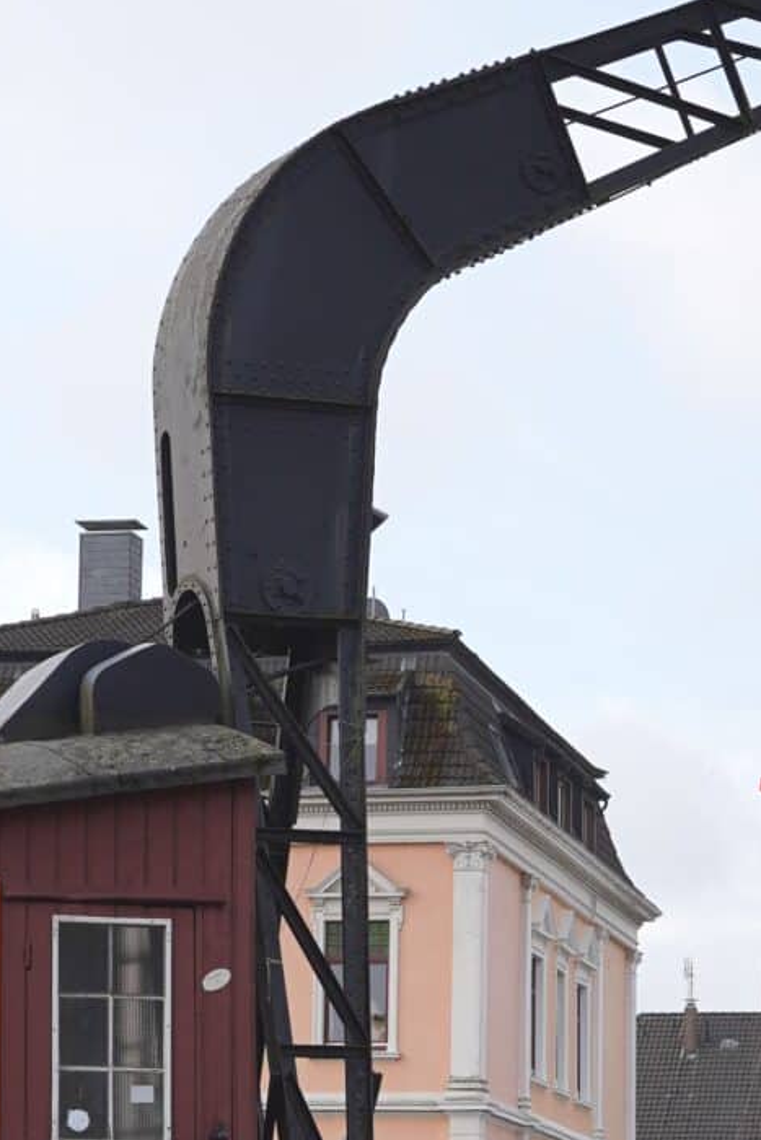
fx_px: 4056
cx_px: 462
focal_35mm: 128
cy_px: 958
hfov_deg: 10.7
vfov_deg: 15.9
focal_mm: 35
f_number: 7.1
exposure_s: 1/200
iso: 100
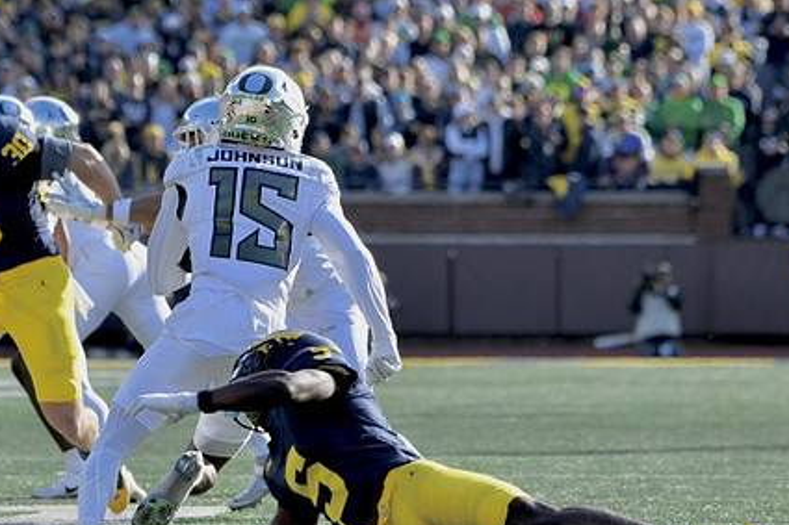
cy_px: 282
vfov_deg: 3.1
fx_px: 9858
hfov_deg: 4.6
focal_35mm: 450
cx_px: 273
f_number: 5.3
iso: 640
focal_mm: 220
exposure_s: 1/1600
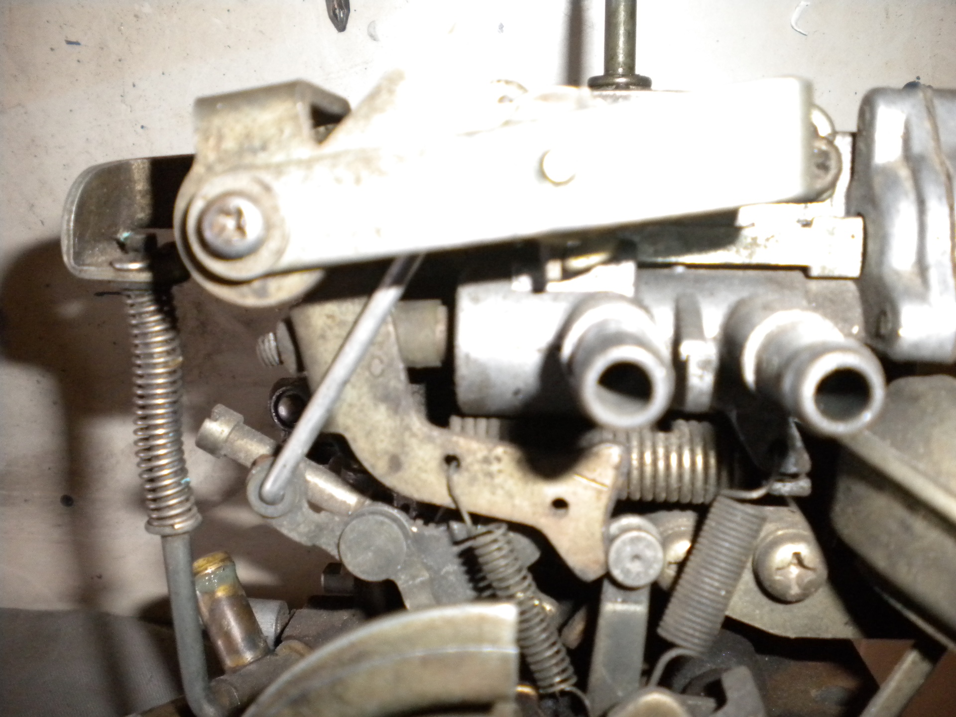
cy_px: 358
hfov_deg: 52.6
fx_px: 967
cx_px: 478
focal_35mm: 35
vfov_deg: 40.7
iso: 400
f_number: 3.1
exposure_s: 1/30
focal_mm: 6.3
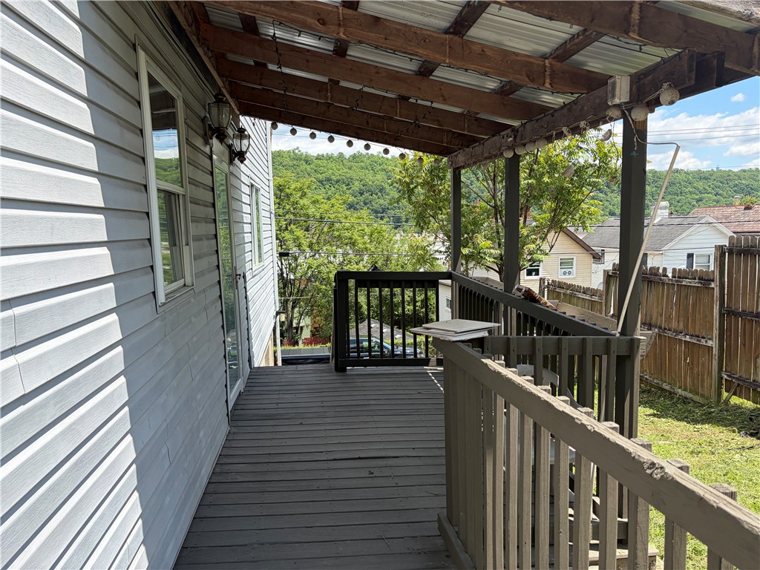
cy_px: 285
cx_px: 380
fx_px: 571
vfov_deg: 53.1
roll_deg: +1.8
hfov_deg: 67.3
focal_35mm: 26
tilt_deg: -6.3
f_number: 1.6
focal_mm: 5.96
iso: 50
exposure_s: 1/1751
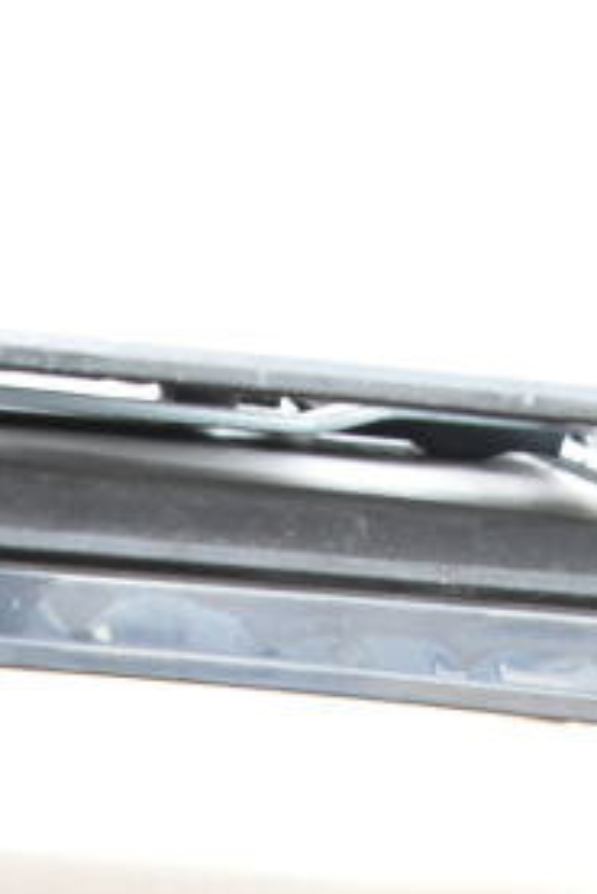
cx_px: 52
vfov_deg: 19.0
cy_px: 1468
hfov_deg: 15.2
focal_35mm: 89
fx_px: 2211
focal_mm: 18
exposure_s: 1/60
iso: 1600
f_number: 4
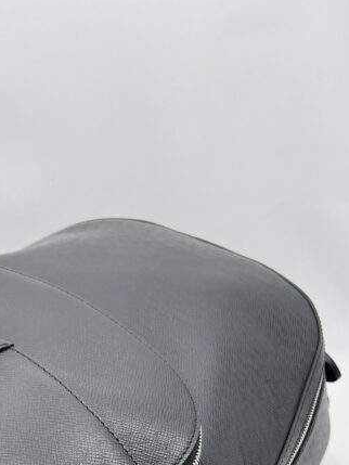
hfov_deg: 22.6
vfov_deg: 28.4
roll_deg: +0.7
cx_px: -11
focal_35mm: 62
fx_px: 833
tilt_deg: -34.8
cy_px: 508
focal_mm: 5.7
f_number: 1.5
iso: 50
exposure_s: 1/100
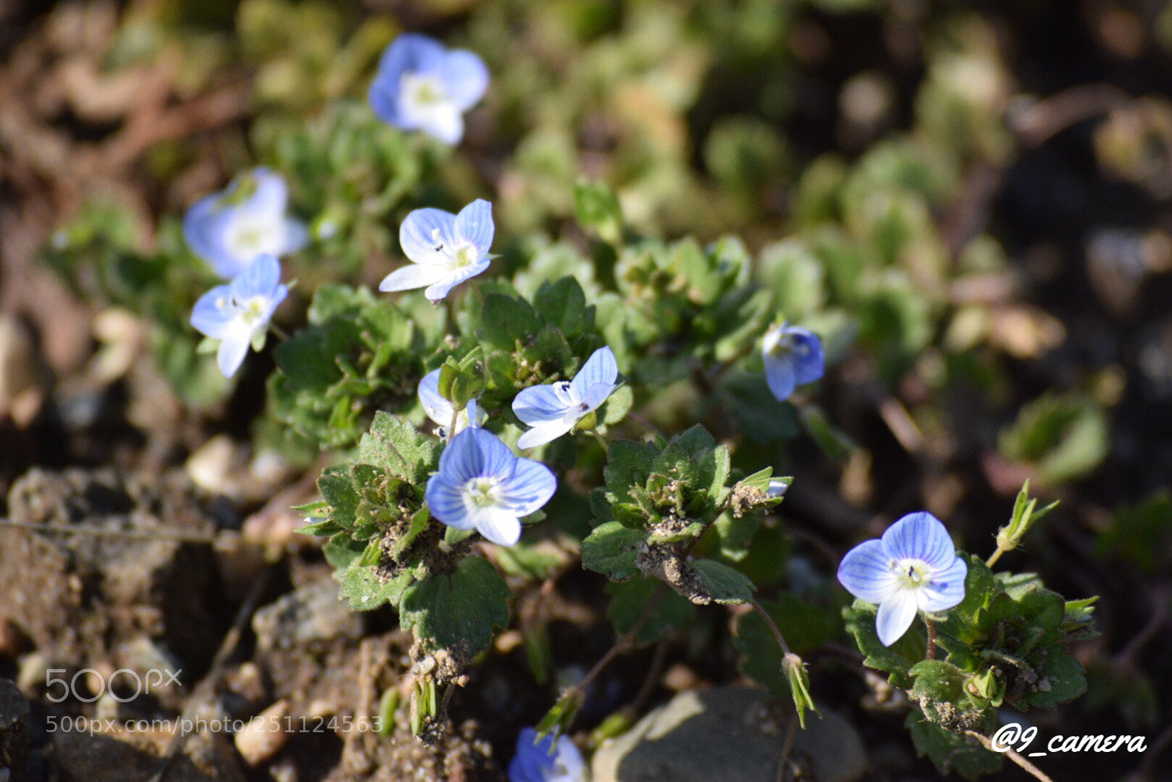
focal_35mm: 300
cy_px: 391
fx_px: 9767
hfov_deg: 6.9
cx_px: 586
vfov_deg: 4.6
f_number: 5.6
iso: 640
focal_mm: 200
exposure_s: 1/2000
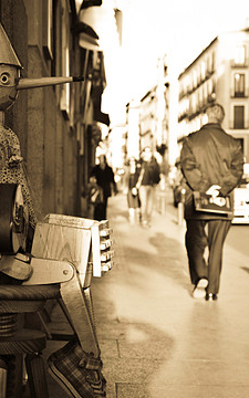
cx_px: 100
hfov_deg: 16.3
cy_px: 200
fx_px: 869
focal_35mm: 80
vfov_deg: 25.8
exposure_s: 1/1250
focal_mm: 42
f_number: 3.5
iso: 800
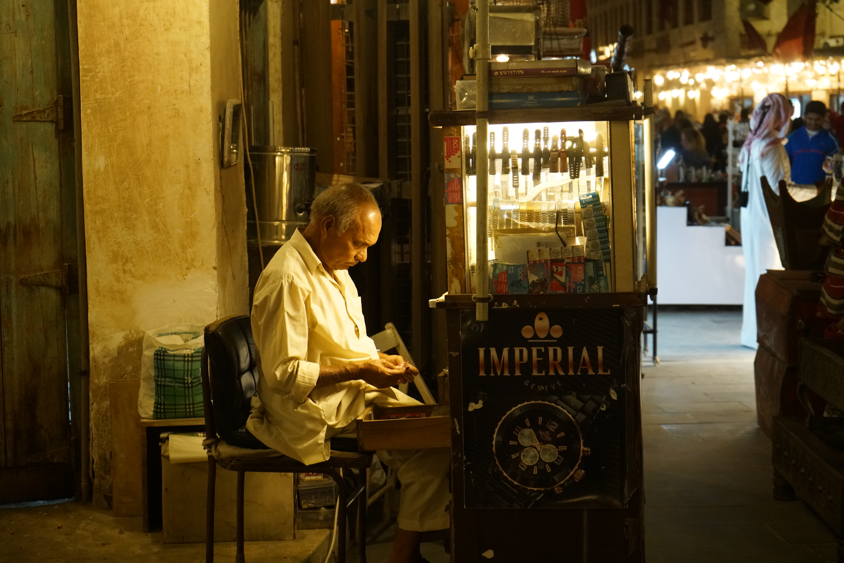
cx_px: 422
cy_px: 282
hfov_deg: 28.8
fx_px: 1641
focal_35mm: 70
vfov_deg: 19.5
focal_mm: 70
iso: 5000
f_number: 5.6
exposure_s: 1/60
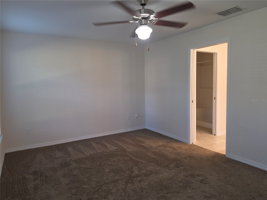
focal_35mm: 23
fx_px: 177
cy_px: 100
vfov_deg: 58.9
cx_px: 134
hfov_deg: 73.9
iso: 80
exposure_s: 1/60
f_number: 1.4
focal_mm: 6.5
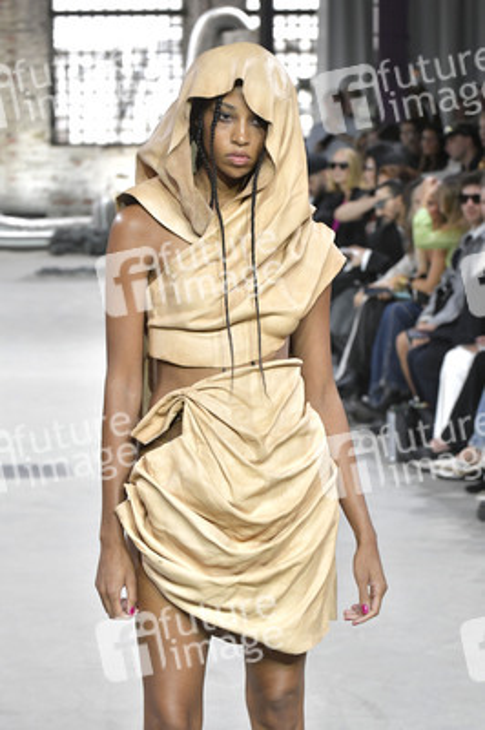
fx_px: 2308
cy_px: 365
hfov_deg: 12.0
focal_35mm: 114
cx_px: 242
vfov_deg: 18.0
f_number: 6.3
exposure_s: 1/320
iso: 2500
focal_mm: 95
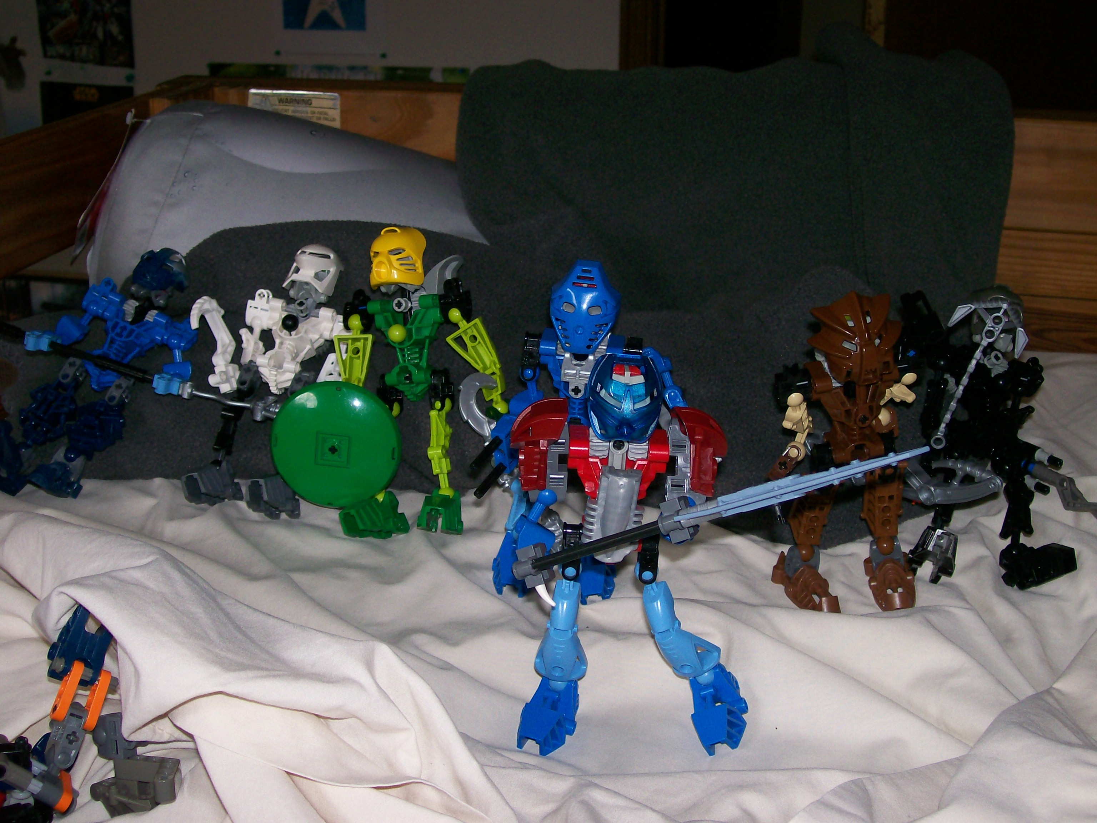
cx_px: 548
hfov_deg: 42.1
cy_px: 412
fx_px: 1426
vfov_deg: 32.2
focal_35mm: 45
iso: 80
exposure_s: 1/73.1
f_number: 3
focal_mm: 7.6
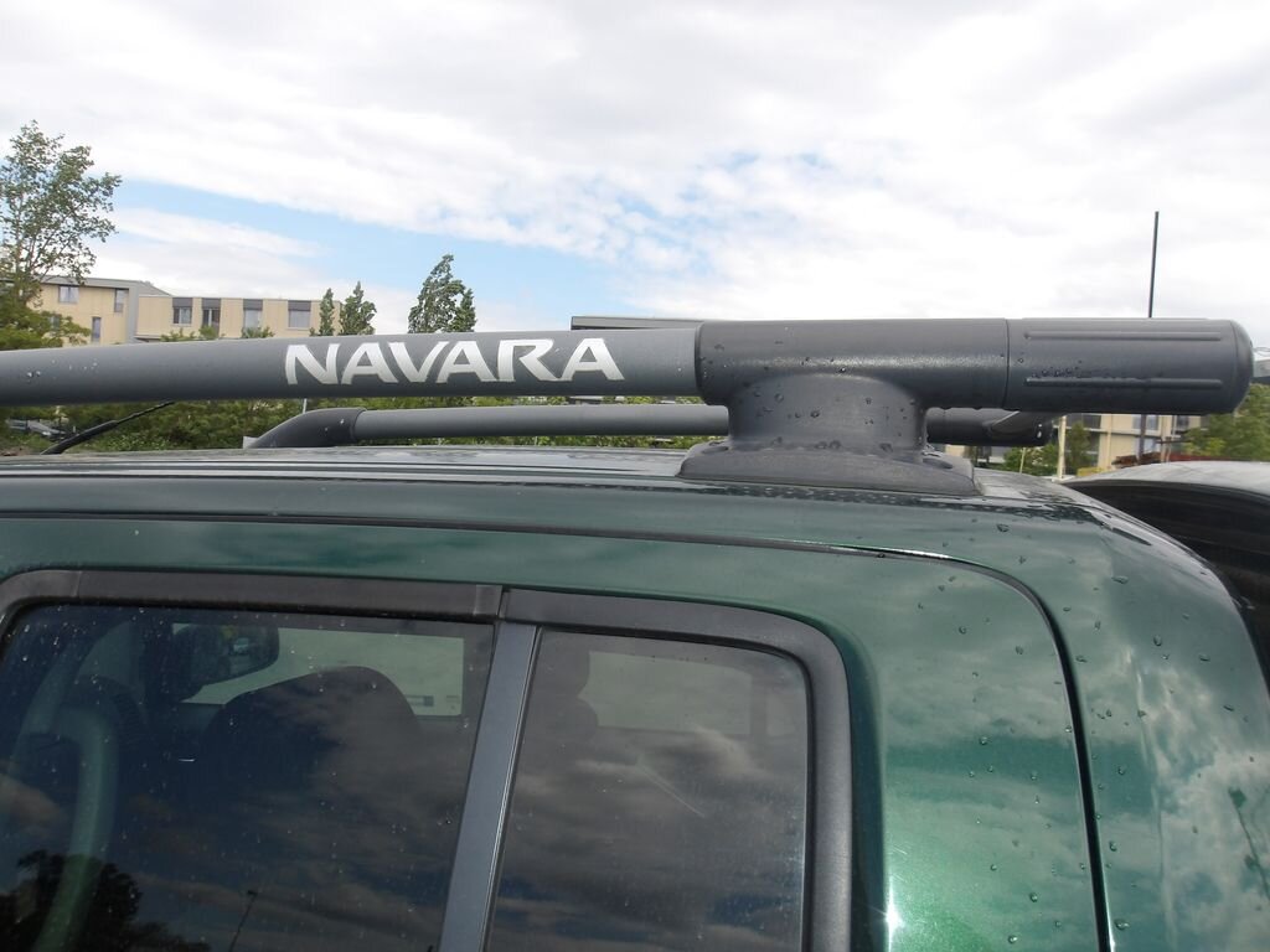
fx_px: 991
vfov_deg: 51.4
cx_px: 635
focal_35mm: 27
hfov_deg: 65.3
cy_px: 476
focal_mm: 4.9
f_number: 3
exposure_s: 1/984
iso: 100
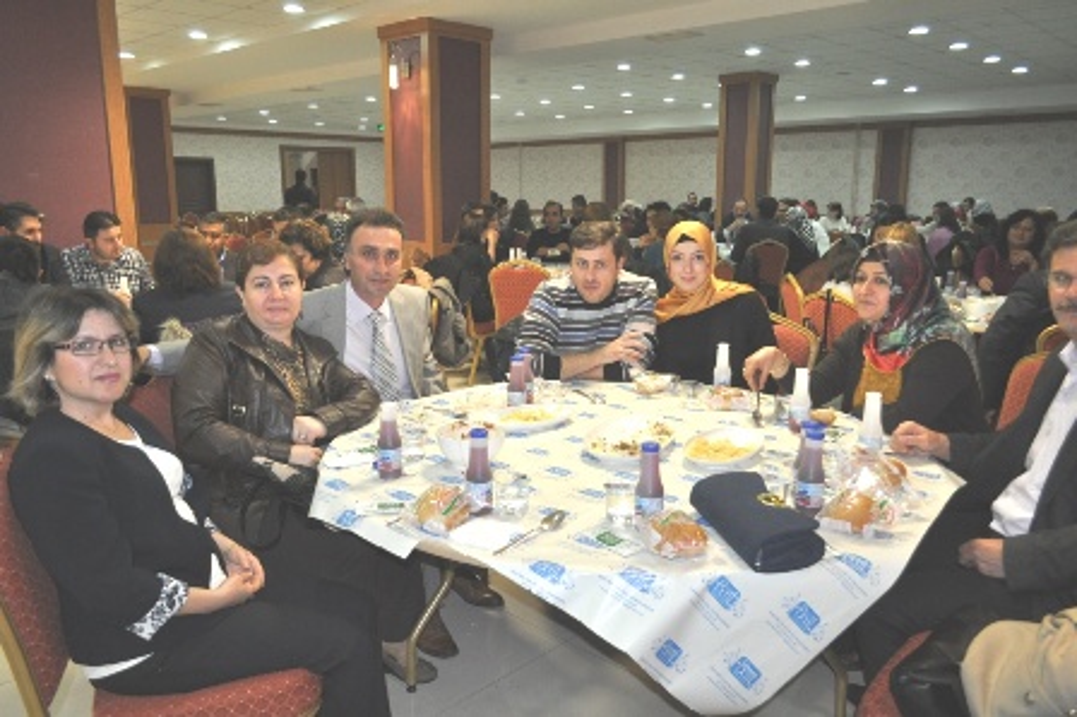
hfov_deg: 67.4
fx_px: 807
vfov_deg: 47.9
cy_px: 358
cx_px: 538
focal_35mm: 27
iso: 800
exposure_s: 1/60
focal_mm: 18
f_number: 3.5
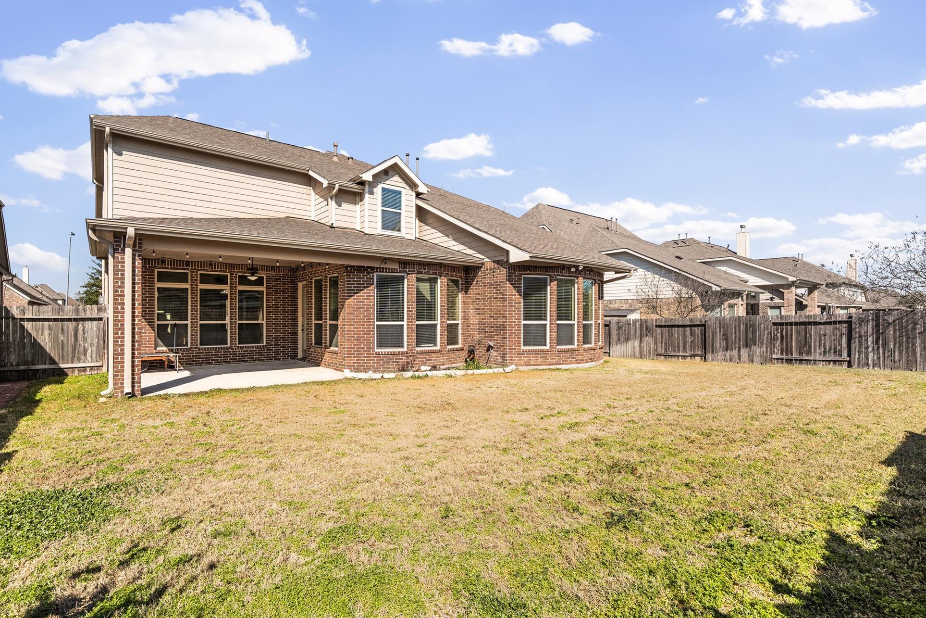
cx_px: 436
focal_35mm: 17
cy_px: 315
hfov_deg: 93.2
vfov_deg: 70.4
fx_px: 437
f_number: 9
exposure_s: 1/200
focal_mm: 16
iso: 200
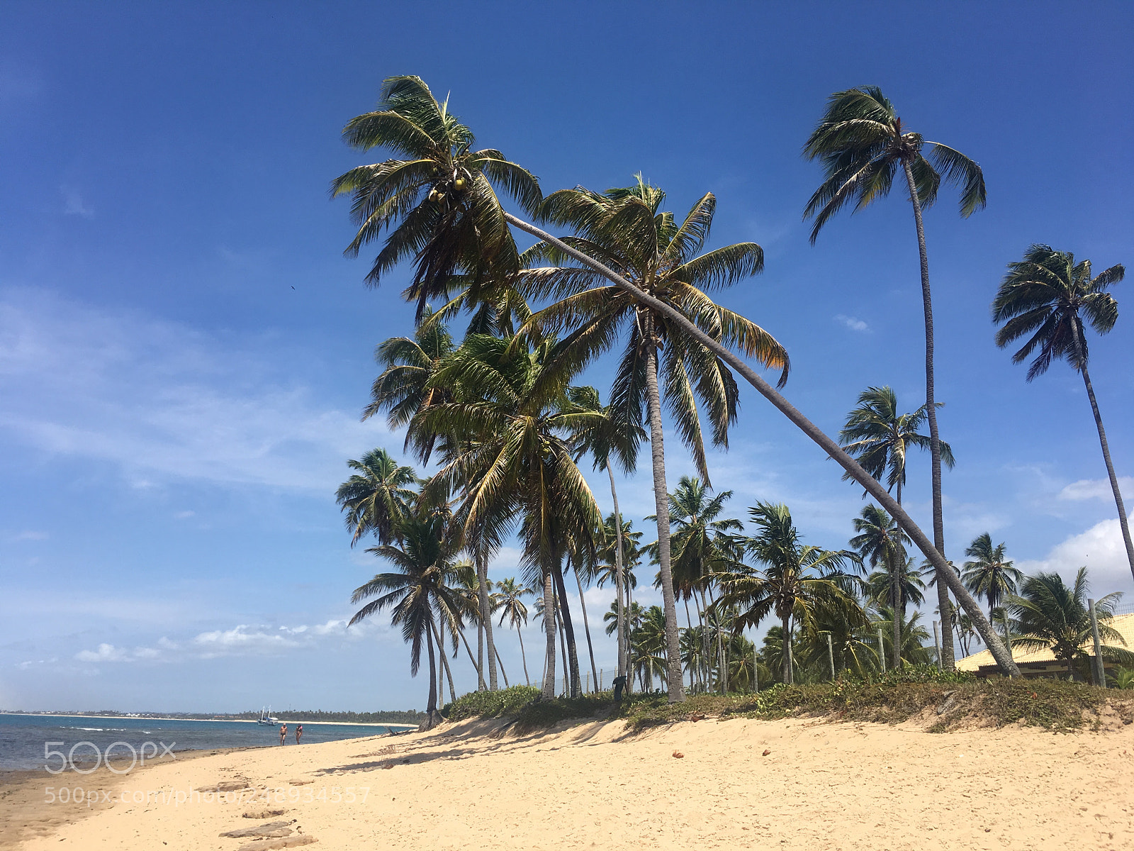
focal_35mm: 29
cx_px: 567
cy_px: 426
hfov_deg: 61.7
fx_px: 950
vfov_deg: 48.2
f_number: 2.2
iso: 25
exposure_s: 1/2079
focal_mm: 4.15
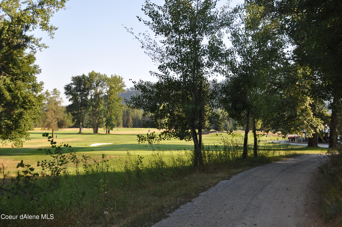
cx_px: 171
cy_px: 114
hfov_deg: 53.2
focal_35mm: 36
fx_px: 342
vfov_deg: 36.8
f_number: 7.1
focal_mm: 24
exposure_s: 1/200
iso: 200
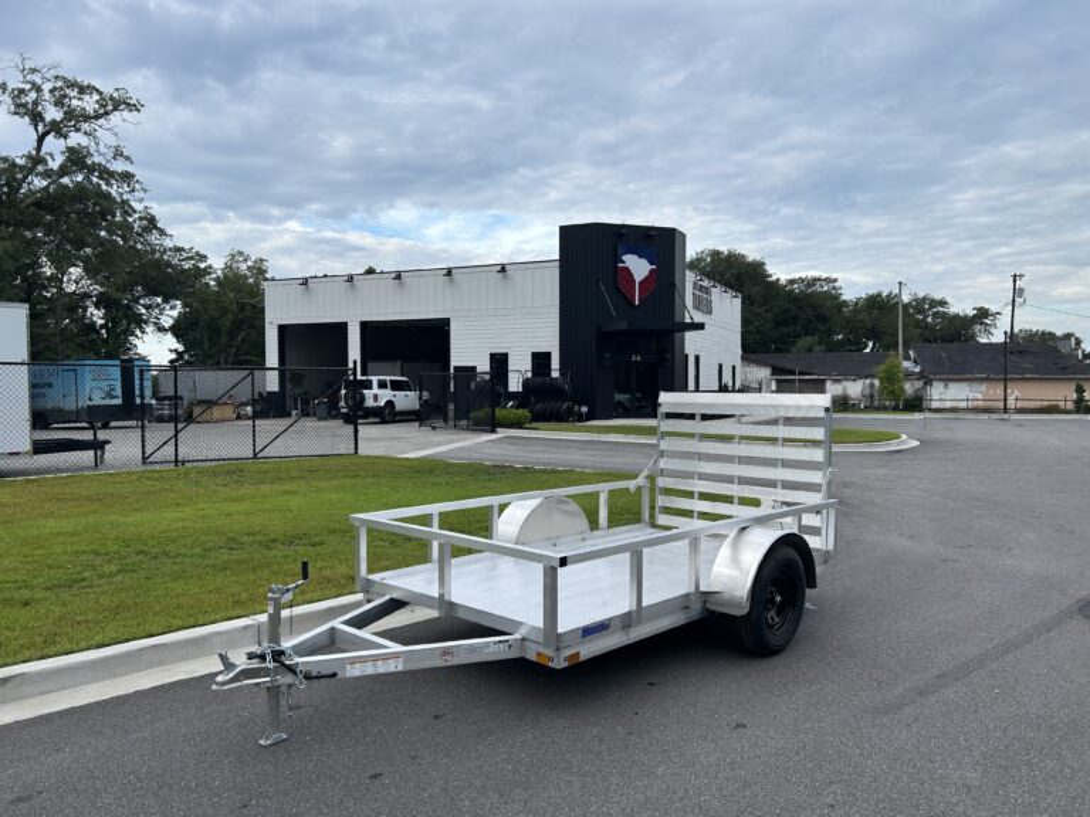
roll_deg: +0.6
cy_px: 408
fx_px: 819
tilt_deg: -1.6
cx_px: 545
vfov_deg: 53.1
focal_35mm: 26
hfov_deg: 67.3
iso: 50
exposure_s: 1/1252
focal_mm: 5.7
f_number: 1.5
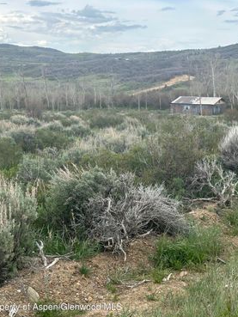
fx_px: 596
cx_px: 170
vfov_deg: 29.8
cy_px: 160
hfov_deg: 22.4
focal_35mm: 65
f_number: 1.78
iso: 64
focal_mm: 6.86
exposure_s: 1/864
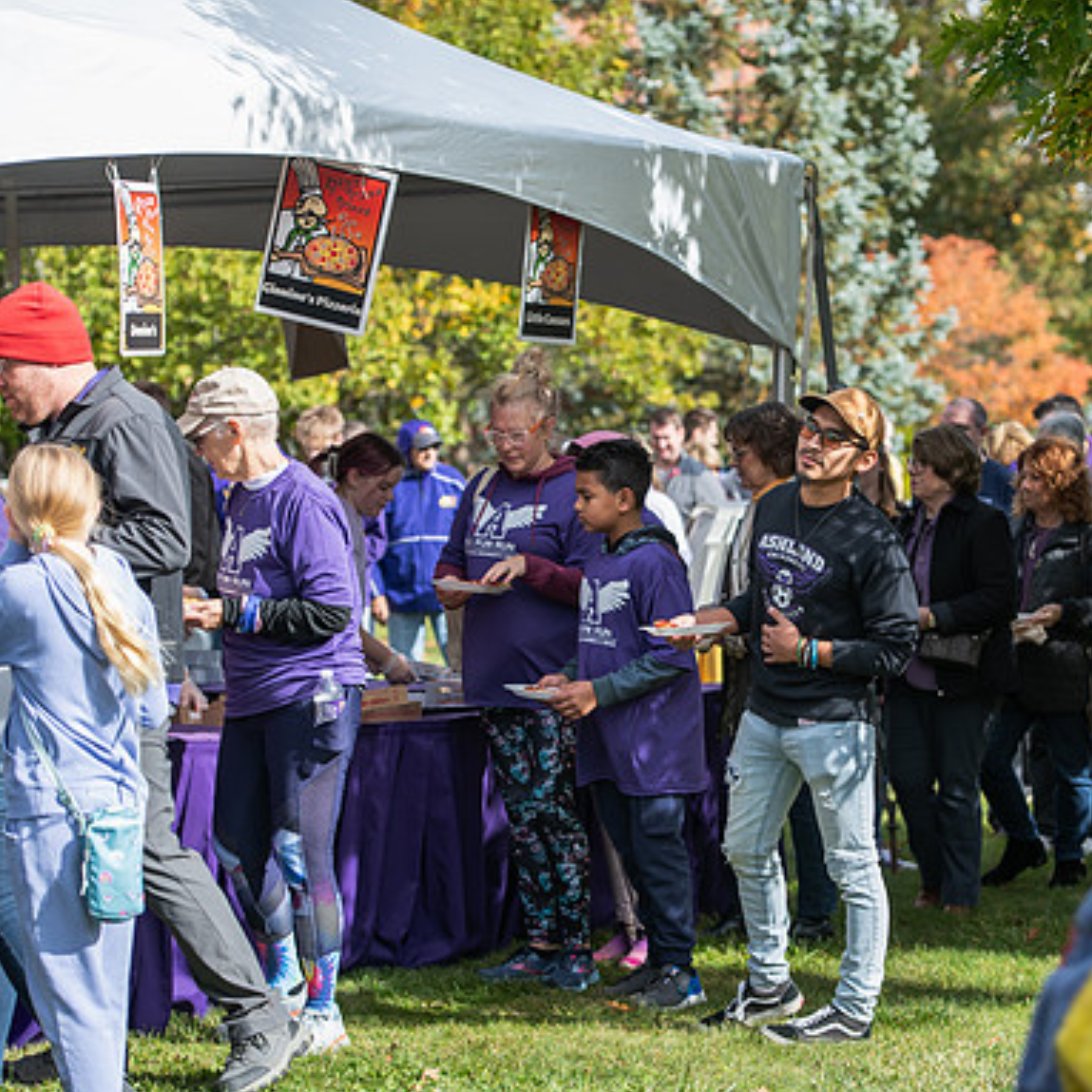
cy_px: 549
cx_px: 713
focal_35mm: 116
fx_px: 4140
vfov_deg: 15.0
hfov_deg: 15.0
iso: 100
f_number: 3.5
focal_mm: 90
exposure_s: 1/800
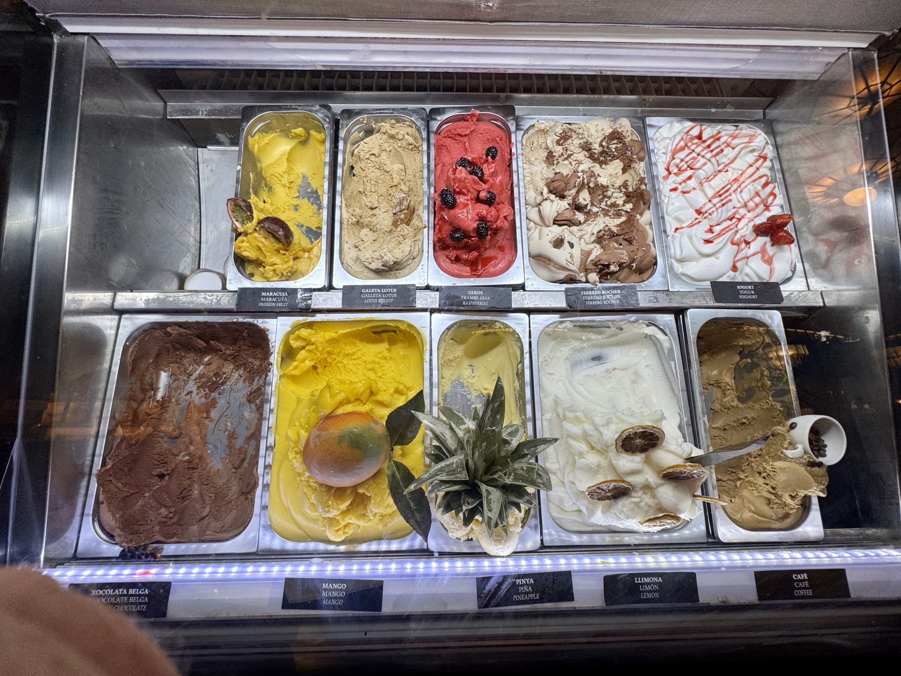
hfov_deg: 102.1
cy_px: 338
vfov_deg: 85.7
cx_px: 450
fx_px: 364
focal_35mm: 14
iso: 80
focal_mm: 2.22
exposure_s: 1/81
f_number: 2.2
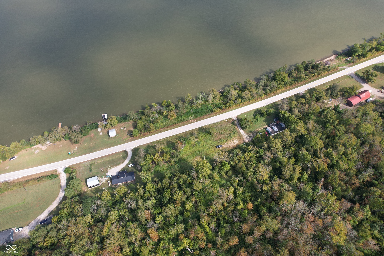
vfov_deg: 57.2
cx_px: 192
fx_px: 235
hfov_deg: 78.6
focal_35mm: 22
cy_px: 128
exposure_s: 1/800
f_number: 2.8
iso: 100
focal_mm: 8.38
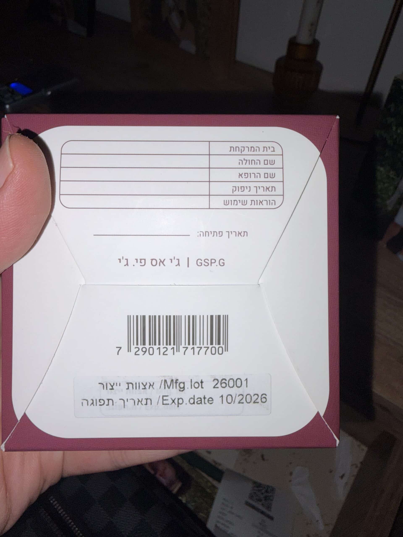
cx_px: 202
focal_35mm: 26
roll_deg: -4.2
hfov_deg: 53.1
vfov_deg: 67.3
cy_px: 268
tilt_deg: -43.2
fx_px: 404
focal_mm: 2.22
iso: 12
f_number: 2.2
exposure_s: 1/292
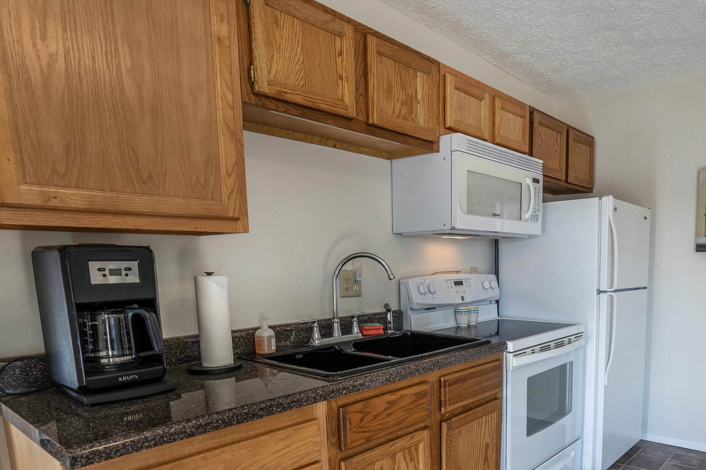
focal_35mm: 24
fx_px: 471
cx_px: 467
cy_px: 344
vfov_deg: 51.2
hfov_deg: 71.7
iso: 500
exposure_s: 1/10
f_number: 7.1
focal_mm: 16
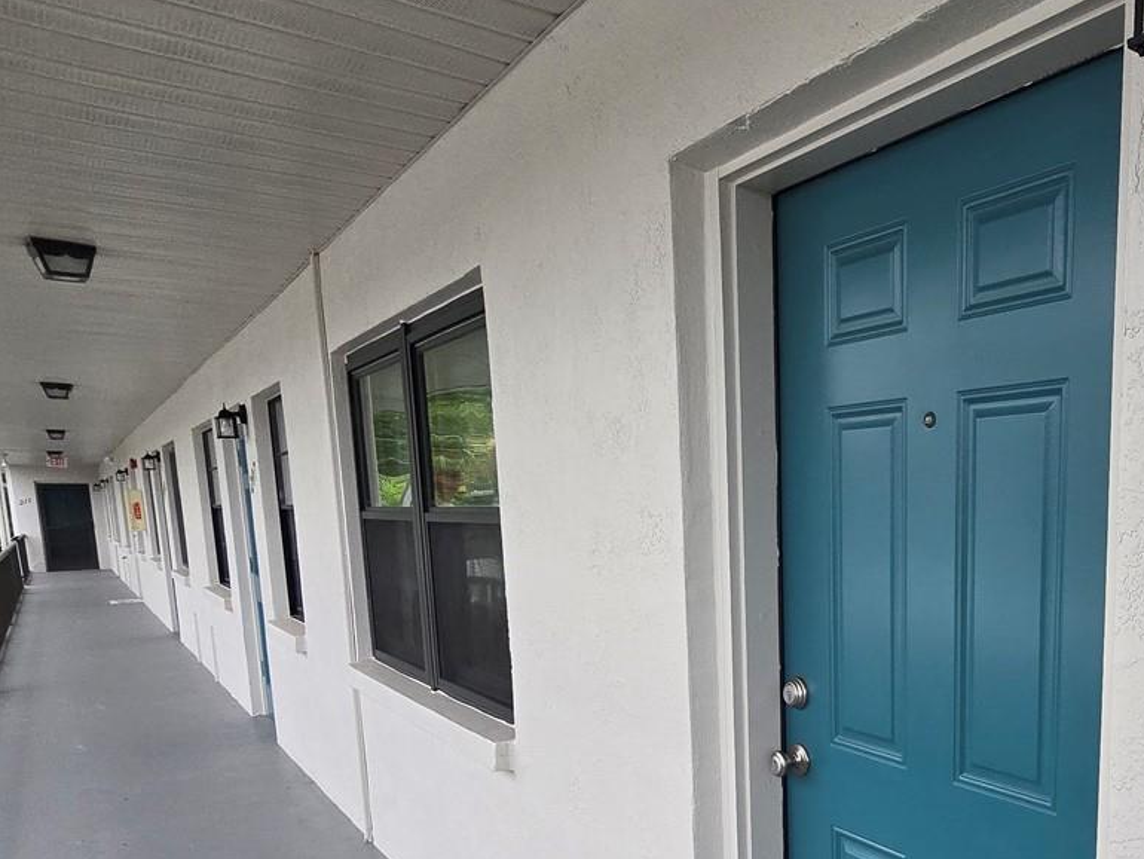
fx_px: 893
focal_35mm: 27
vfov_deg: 49.0
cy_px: 661
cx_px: 902
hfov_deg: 60.5
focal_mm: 2.2
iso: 125
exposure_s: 1/2000
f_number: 2.2
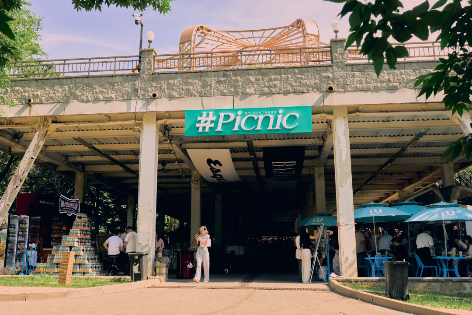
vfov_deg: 37.9
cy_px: 158
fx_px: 459
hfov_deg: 54.4
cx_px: 236
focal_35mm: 35
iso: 400
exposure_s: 1/400
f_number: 6.3
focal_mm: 35
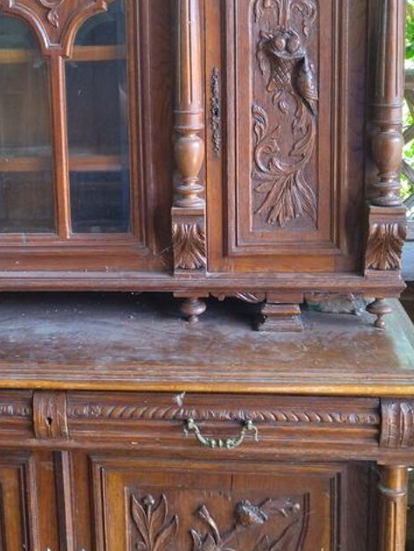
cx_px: 95
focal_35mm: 57
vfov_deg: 33.5
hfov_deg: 25.3
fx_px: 908
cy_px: 186
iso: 147
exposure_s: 1/50
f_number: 1.79
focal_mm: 4.74
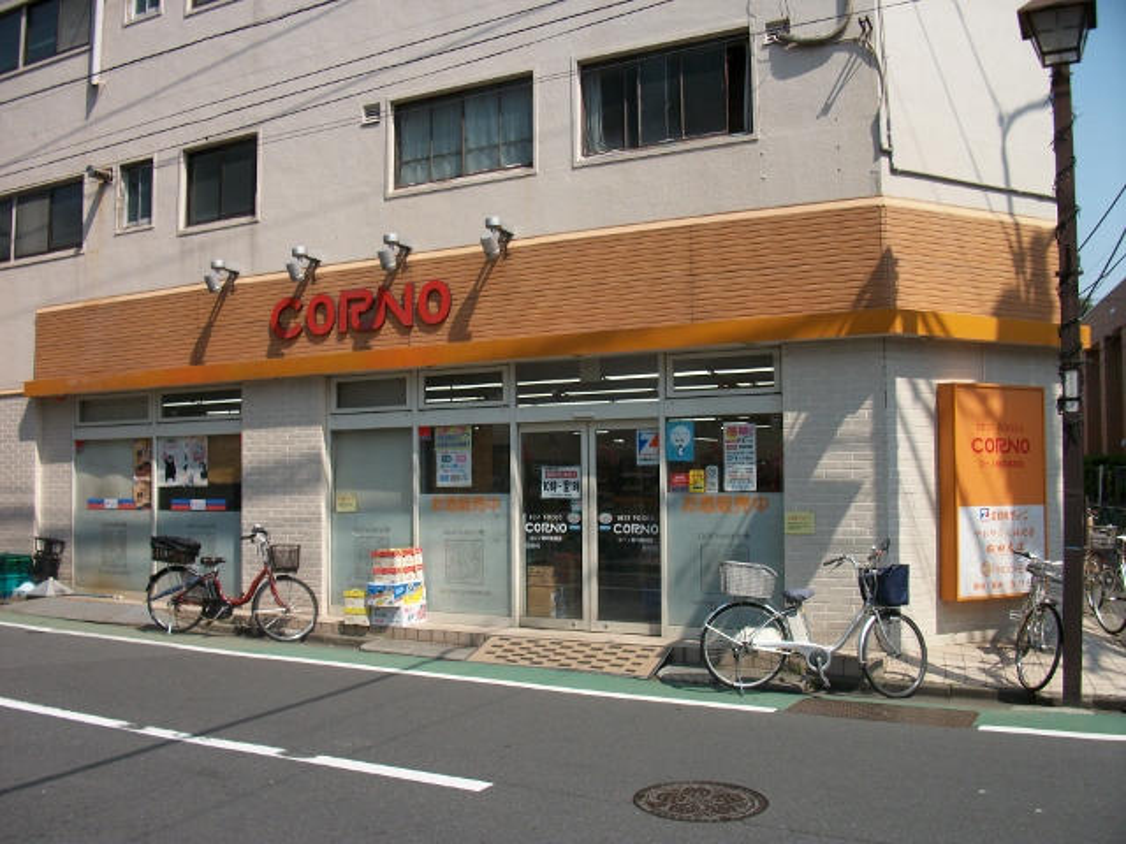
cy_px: 422
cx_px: 563
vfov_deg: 45.4
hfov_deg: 58.4
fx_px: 1008
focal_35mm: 31
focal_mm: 5.7
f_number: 8.8
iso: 80
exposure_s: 1/161
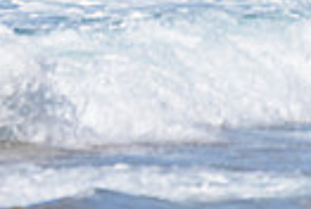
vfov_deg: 0.6
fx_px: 19101
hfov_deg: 0.9
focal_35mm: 2206
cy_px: -217
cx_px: -185
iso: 125
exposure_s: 1/2000
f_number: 5.6
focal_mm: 500
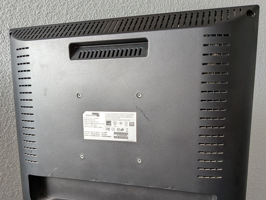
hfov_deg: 55.3
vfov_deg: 41.9
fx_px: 254
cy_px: 145
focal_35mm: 33
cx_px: 132
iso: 66
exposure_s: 1/40
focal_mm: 4.53
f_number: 1.7
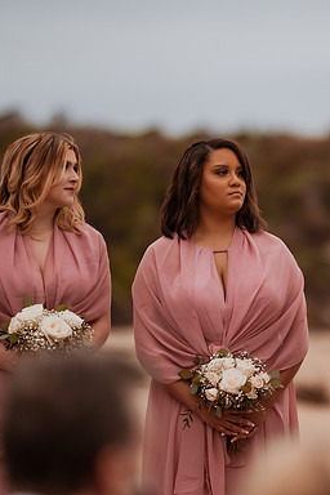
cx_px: 262
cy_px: 248
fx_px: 2805
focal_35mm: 204
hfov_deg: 6.7
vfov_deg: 10.1
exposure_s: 1/4000
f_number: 1.8
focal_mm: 135
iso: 500
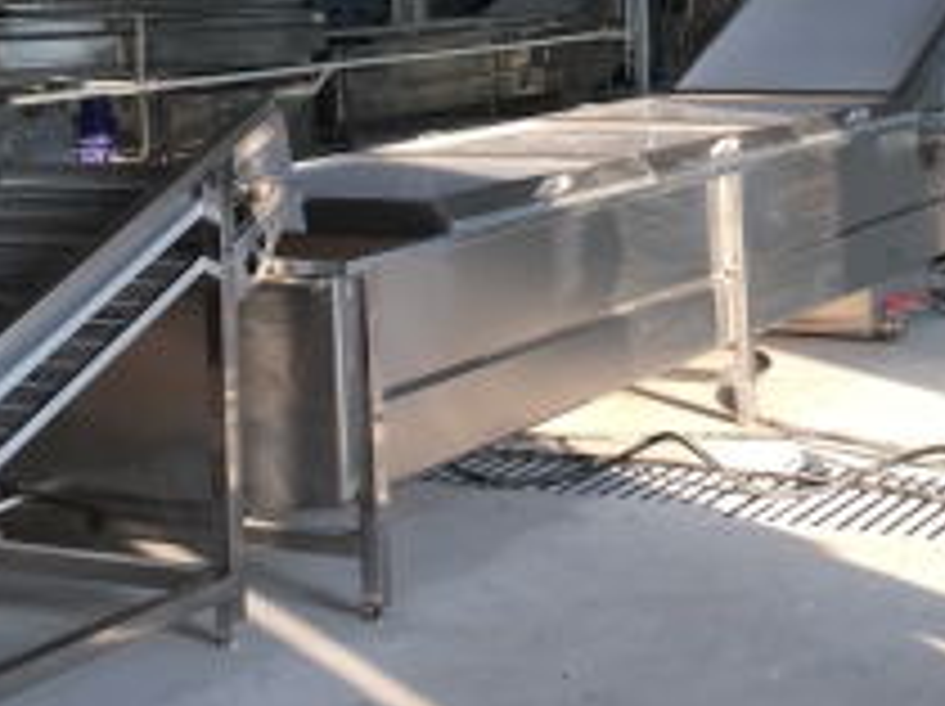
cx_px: 652
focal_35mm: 83
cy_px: 0
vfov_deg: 17.3
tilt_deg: -1.6
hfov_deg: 23.4
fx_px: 2263
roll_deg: +2.2
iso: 40
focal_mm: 4.15
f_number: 2.2
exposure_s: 1/100
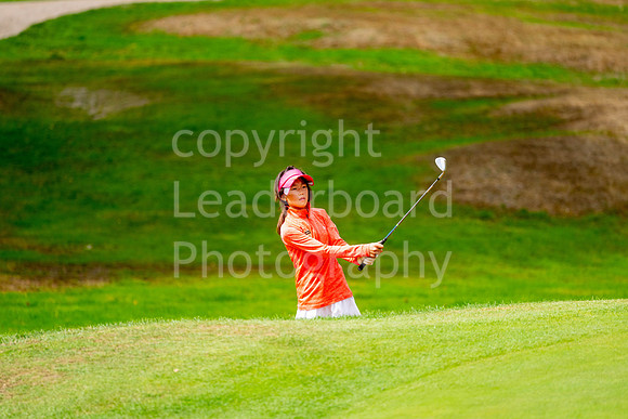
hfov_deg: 6.9
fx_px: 5234
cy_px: 210
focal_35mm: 300
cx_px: 314
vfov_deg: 4.6
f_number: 4
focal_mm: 300
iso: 320
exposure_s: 1/3200
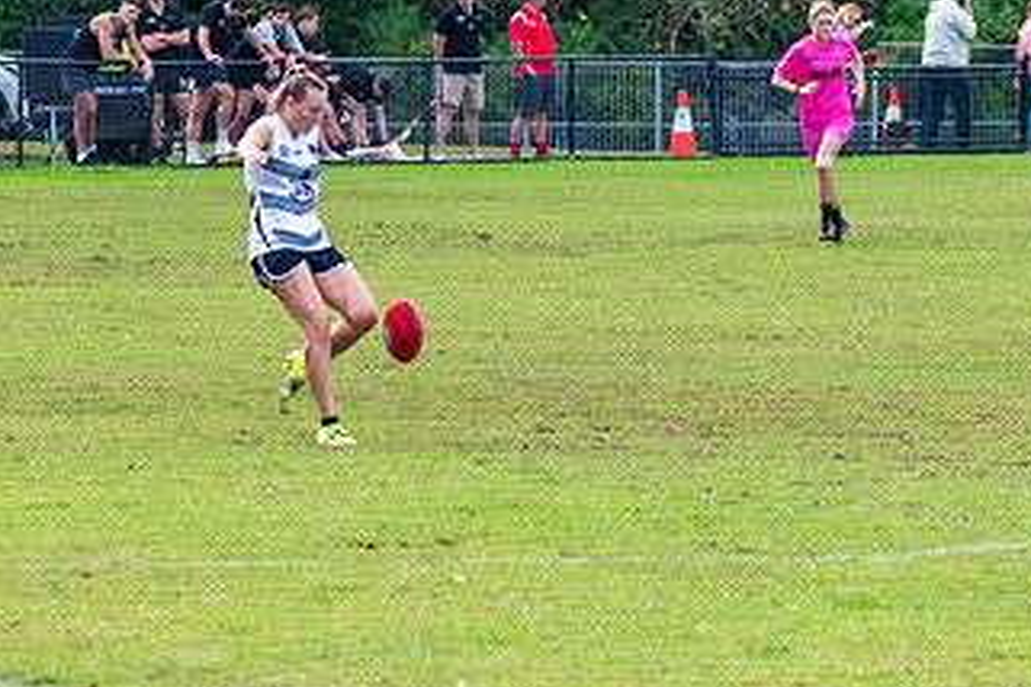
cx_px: 692
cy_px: 339
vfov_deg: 3.5
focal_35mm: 389
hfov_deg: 5.3
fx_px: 11140
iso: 800
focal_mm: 150
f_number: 5
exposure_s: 1/1250
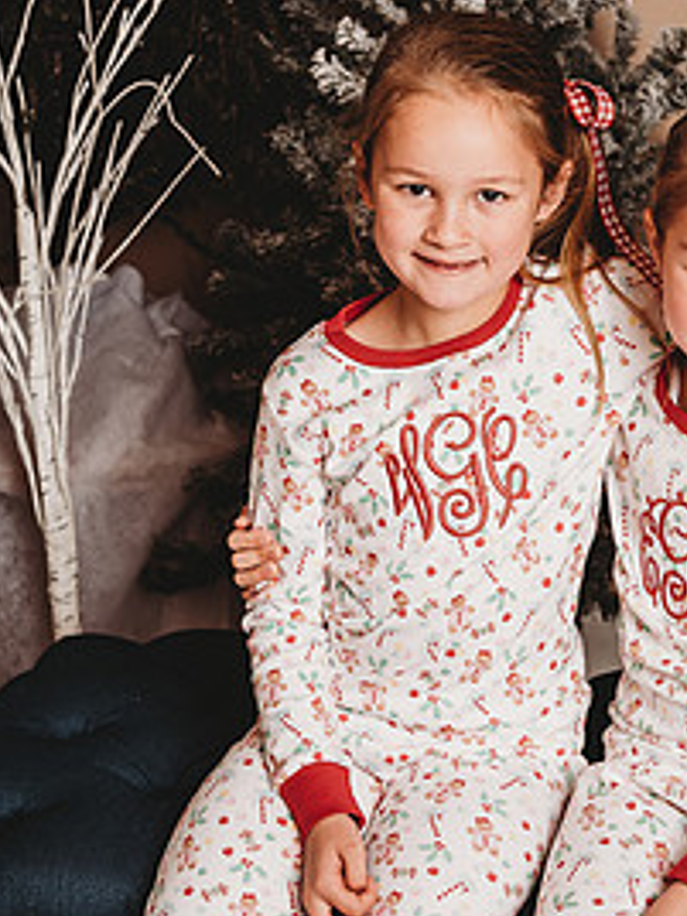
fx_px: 2646
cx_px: 567
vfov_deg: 19.6
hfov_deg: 14.7
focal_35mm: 100
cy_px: 388
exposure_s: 1/160
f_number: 4
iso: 100
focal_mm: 48
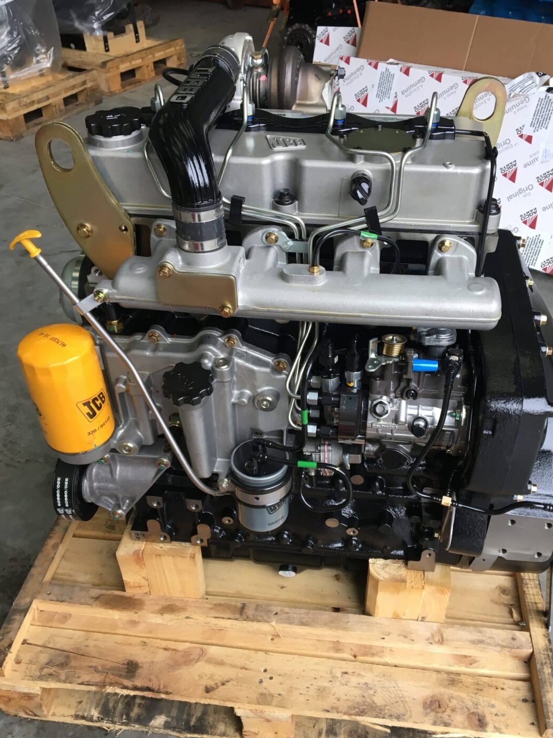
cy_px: 401
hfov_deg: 44.1
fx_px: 682
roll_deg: +1.6
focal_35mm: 32
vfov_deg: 56.7
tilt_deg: -38.9
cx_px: 299
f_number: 2.2
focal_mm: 4.15
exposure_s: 1/33
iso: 25
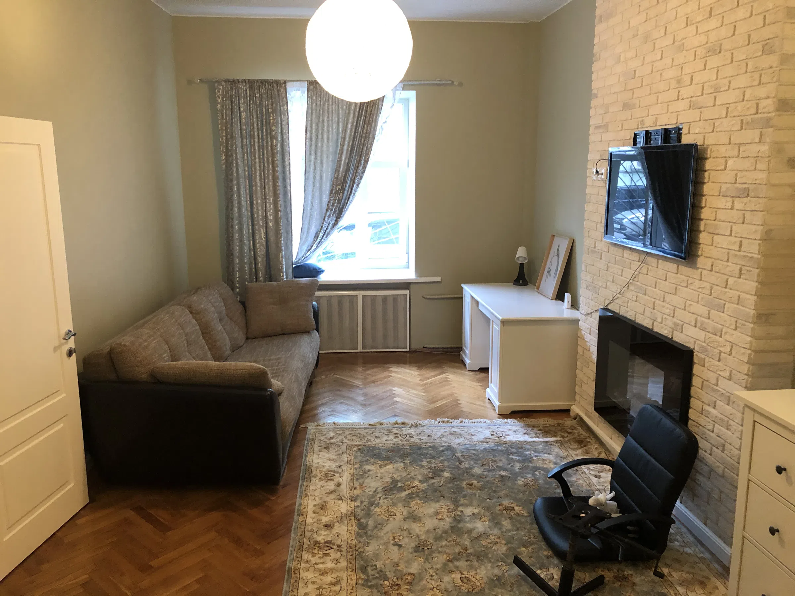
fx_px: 643
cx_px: 398
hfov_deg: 63.4
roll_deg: -0.1
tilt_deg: -9.8
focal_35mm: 28
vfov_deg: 49.7
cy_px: 298
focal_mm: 3.99
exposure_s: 1/14
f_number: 1.8
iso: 100
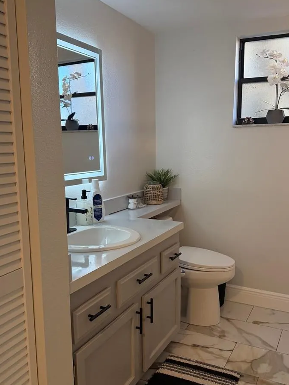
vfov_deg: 56.8
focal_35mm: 32
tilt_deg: -9.9
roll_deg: -0.2
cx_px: 160
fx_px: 356
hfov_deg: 44.1
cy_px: 204
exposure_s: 1/188
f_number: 1.78
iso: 200
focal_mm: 6.76
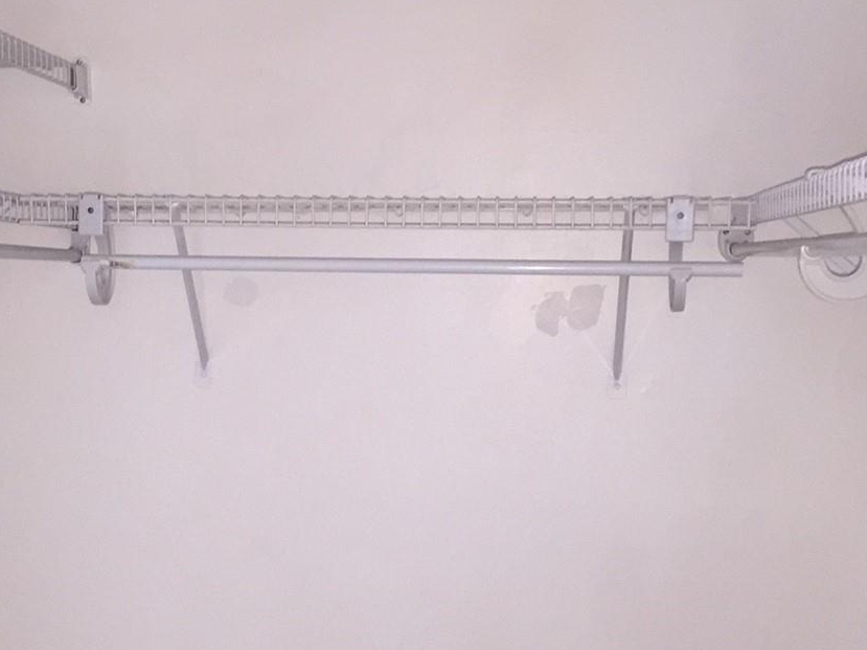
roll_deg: +0.1
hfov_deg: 34.2
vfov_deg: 25.9
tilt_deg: -5.4
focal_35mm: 56
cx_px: 339
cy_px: 436
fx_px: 1402
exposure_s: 1/30
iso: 160
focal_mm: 4.15
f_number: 2.2
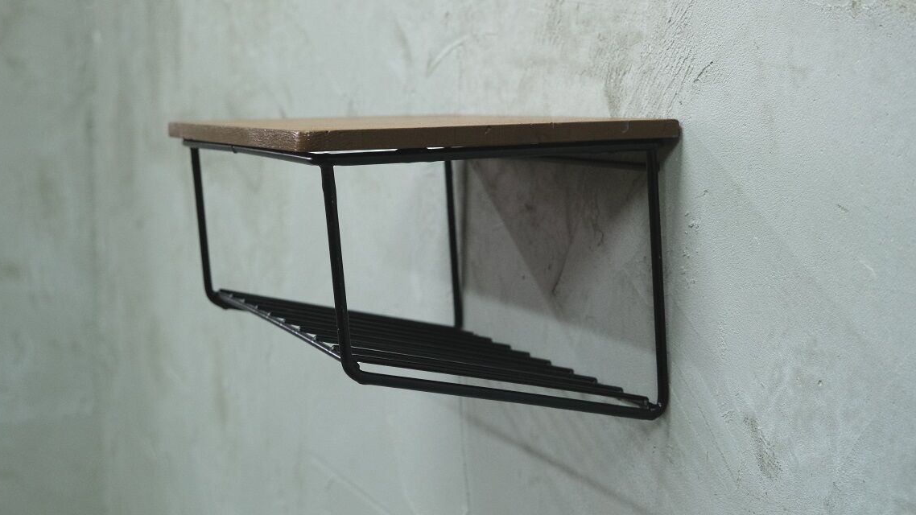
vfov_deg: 24.9
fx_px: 1166
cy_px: 212
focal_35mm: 48
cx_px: 411
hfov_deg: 42.8
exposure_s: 1/40
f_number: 4
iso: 1600
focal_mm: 27.5
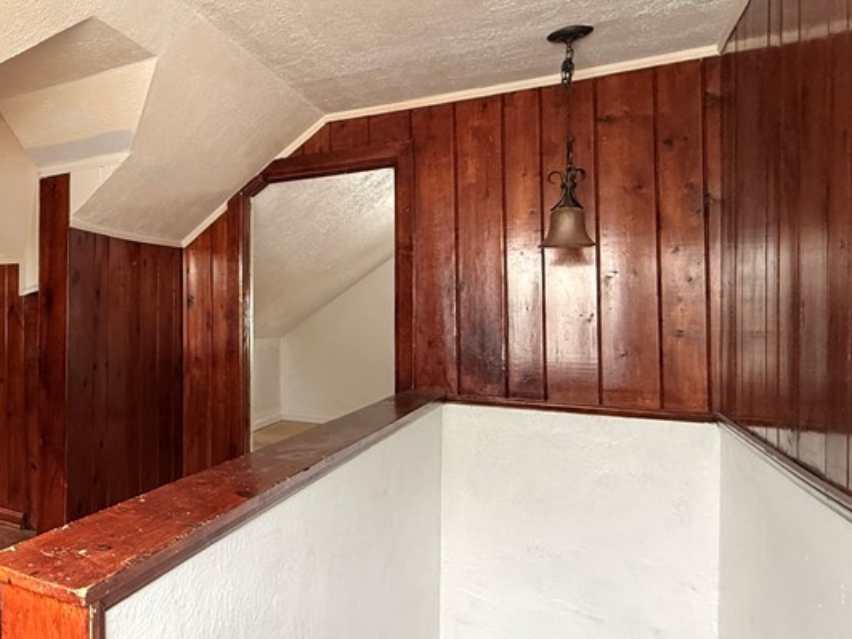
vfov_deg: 51.3
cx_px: 61
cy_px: 318
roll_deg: -0.9
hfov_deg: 55.2
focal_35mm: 27
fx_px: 664
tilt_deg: -0.4
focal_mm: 2.22
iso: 400
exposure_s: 1/65
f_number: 2.2
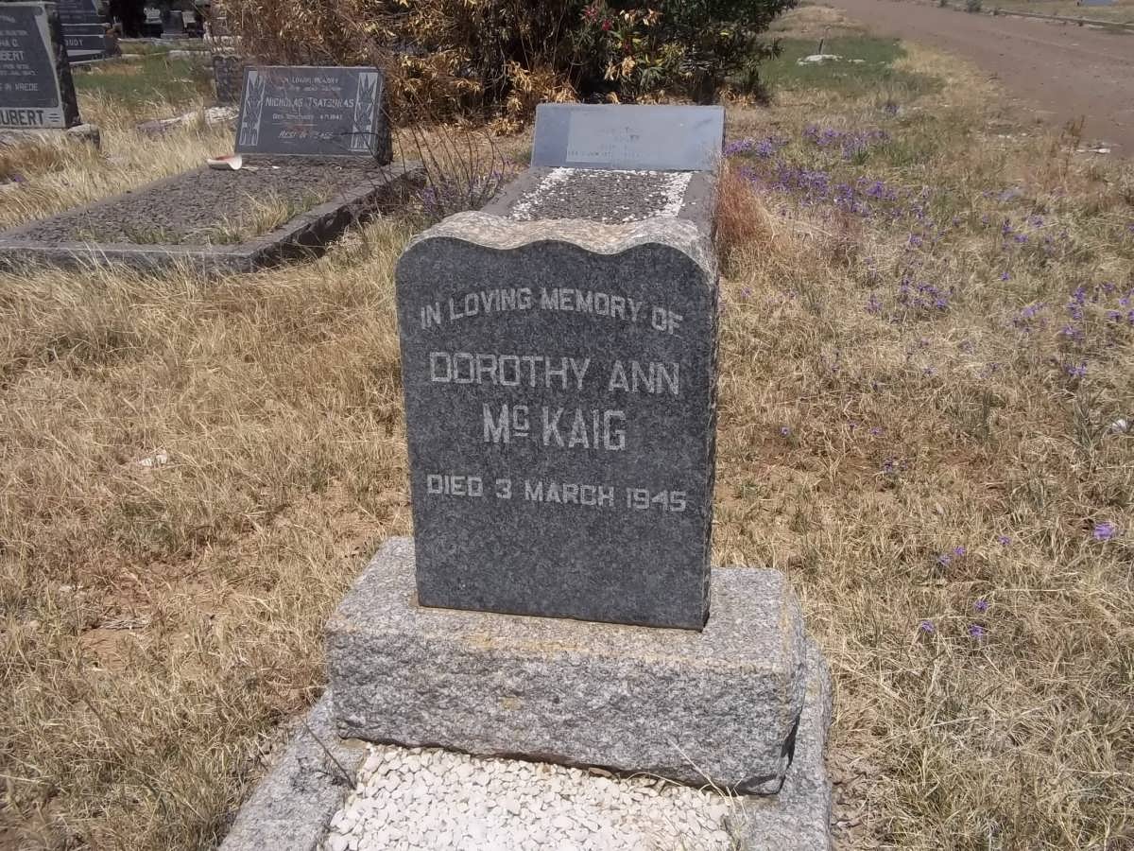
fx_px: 1048
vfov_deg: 44.2
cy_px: 426
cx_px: 567
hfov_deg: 56.8
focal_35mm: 32
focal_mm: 5.7
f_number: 5.5
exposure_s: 1/800
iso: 80
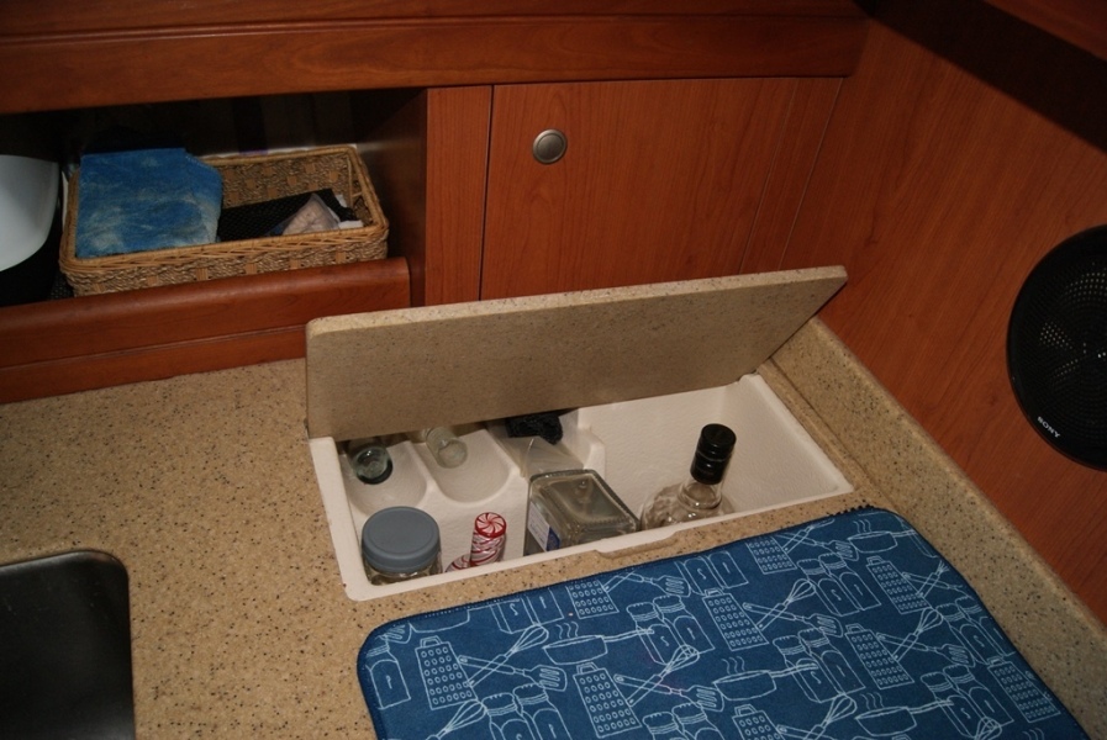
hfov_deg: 67.3
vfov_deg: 48.0
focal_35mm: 27
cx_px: 554
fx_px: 831
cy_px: 370
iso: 400
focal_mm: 18
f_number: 5.6
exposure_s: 1/60
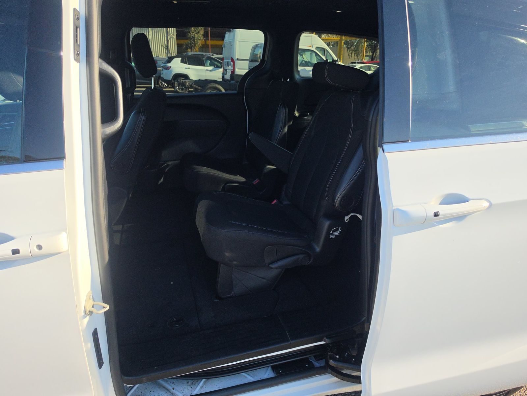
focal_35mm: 23
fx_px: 350
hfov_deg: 73.9
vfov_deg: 58.9
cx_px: 264
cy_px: 198
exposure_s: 1/3578
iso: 63
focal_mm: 6.5
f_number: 1.4
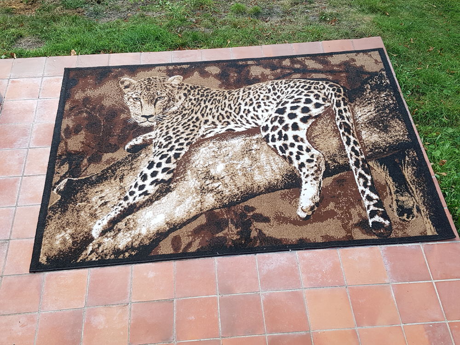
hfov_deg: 67.3
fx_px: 346
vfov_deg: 53.1
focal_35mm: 26
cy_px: 172
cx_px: 230
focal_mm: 4.2
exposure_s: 1/125
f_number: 1.7
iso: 50
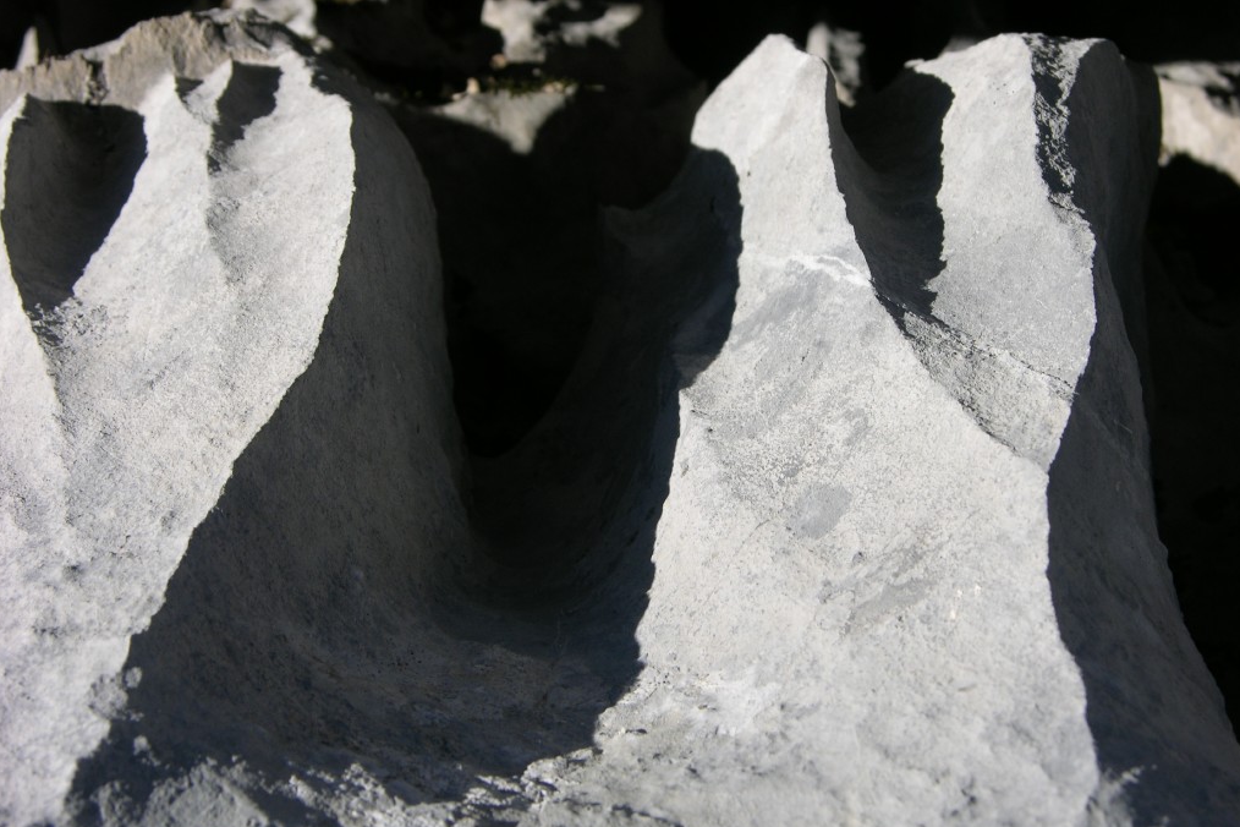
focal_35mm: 105
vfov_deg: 13.0
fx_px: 3616
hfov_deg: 19.5
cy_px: 410
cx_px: 621
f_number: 5.1
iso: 50
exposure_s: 1/328
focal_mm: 25.4
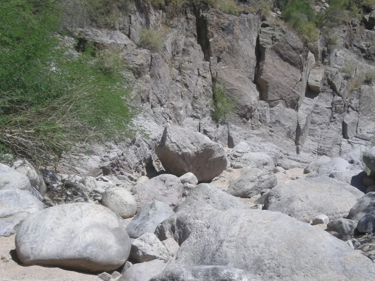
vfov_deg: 22.6
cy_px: 162
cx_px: 222
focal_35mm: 65
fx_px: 704
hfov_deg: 29.8
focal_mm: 7.1
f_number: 6.1
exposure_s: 1/247
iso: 50
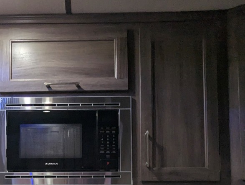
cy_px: 177
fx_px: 269
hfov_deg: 47.9
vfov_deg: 34.9
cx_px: 77
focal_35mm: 38
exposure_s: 1/45.4
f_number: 2.2
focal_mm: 2.35
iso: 164
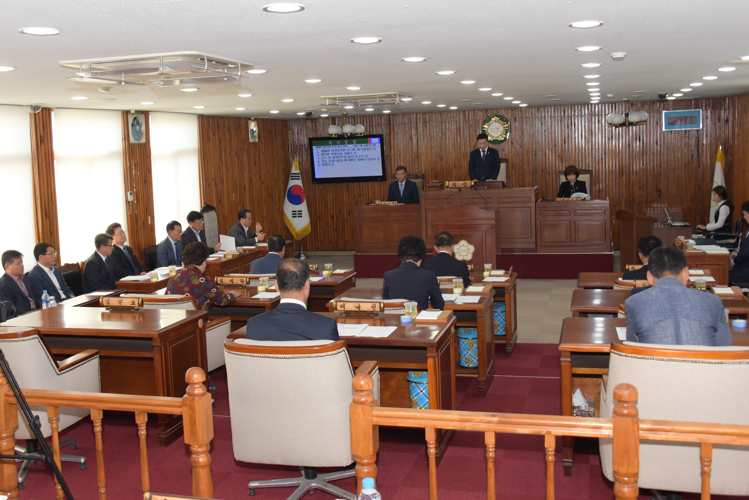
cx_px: 372
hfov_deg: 48.4
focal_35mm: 40
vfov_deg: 33.4
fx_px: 833
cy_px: 237
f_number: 8
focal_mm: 34
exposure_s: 1/200
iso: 2500
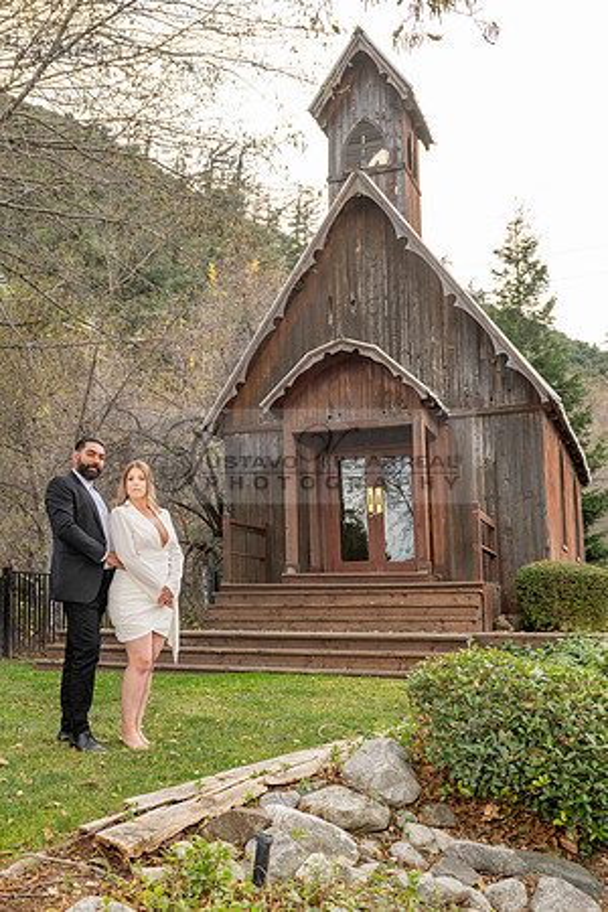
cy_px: 486
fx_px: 972
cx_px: 149
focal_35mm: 38
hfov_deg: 34.0
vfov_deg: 50.2
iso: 200
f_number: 5.6
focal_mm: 24
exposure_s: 1/125
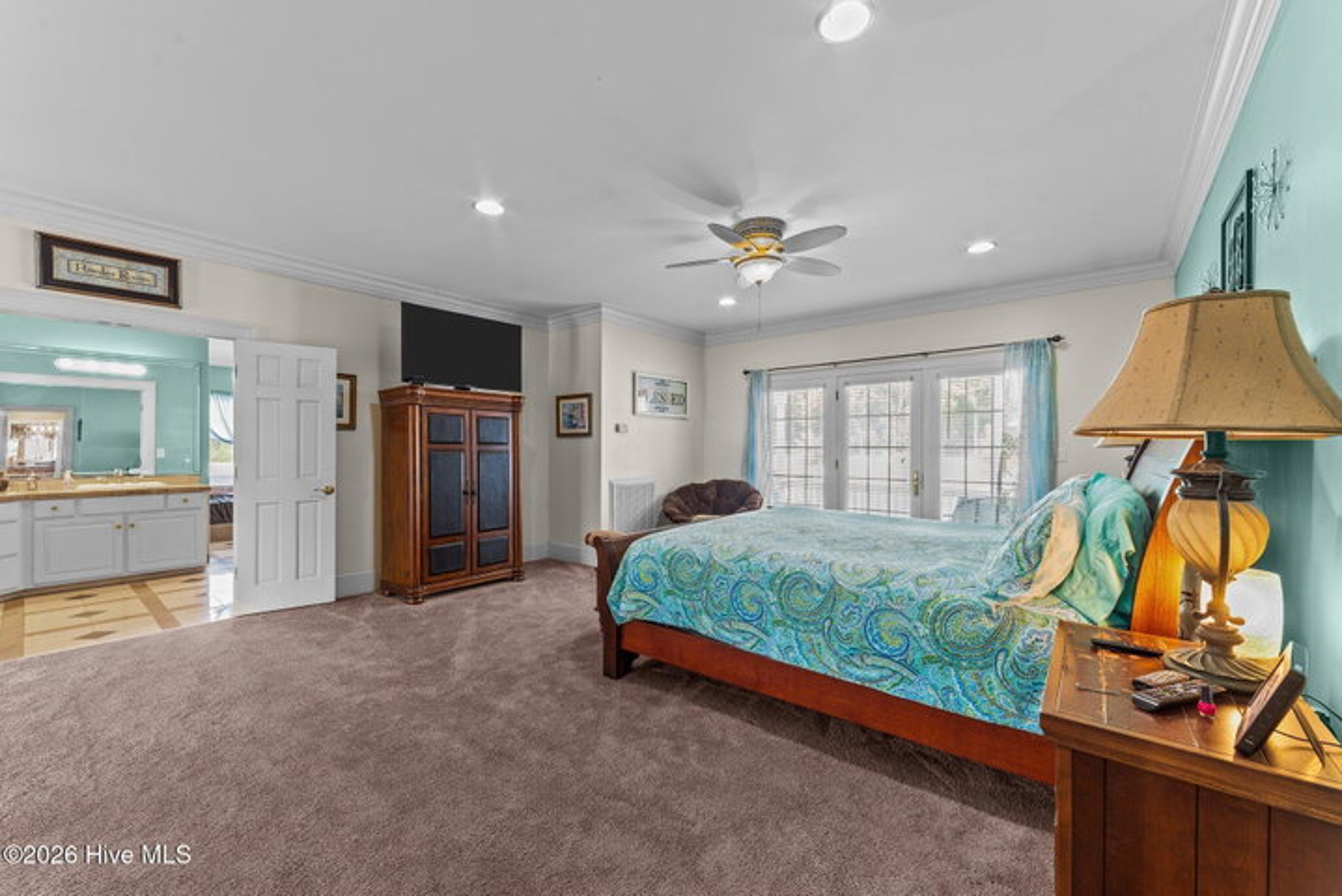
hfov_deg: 104.2
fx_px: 522
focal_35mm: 14
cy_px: 448
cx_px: 671
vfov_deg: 81.3
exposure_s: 1.6
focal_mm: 14
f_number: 8
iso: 250
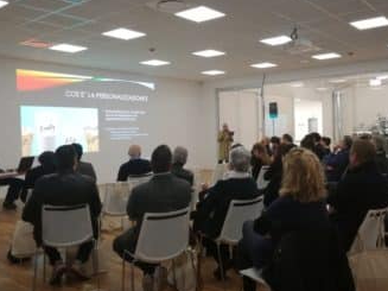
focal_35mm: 33
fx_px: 370
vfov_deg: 42.9
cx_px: 215
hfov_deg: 55.3
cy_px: 133
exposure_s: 1/30
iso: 400
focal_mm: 3.79
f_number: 2
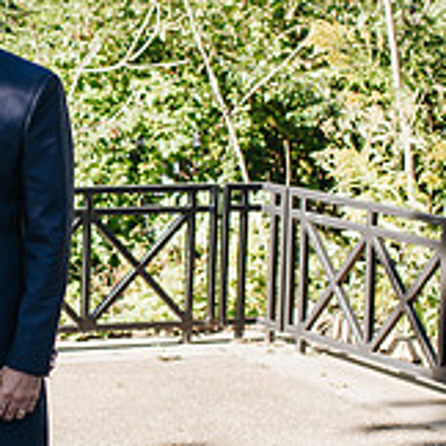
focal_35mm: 124
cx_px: -96
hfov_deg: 13.7
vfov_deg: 14.0
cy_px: 290
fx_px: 1808
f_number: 3.2
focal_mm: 35
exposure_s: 1/320
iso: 100
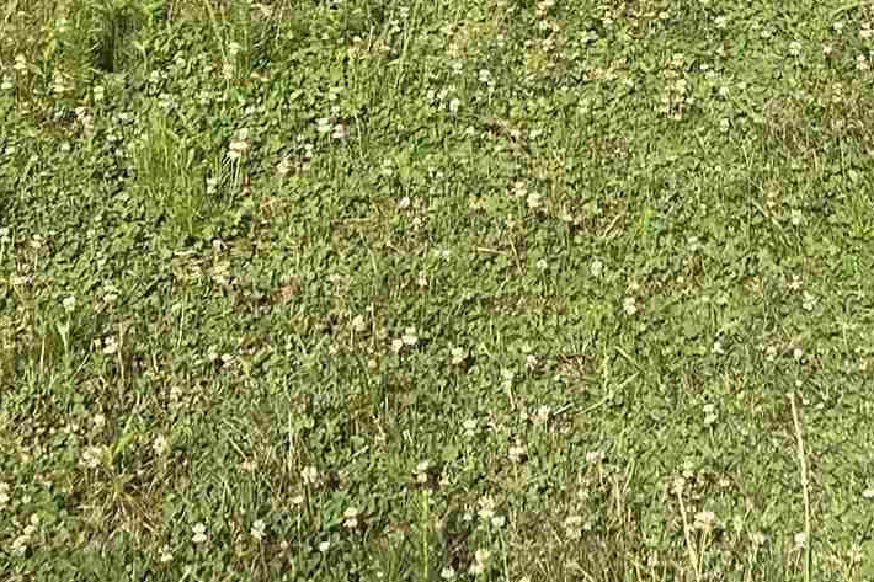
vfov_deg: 10.3
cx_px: 822
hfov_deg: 17.2
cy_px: -787
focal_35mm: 117
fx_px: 2840
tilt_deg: -3.8
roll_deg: -1.2
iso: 50
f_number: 1.5
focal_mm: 5.7
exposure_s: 1/3077
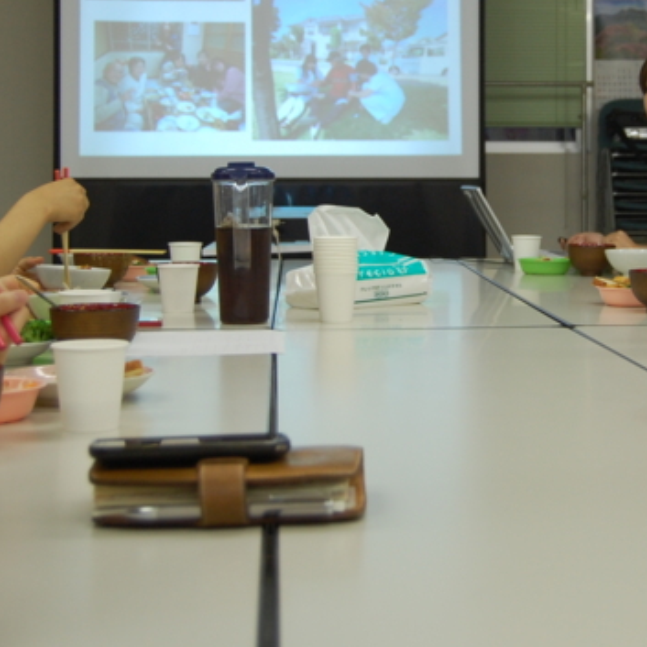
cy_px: 174
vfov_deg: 22.9
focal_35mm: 75
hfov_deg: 22.8
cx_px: 495
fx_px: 1586
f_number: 4.2
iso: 400
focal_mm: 26
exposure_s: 1/50
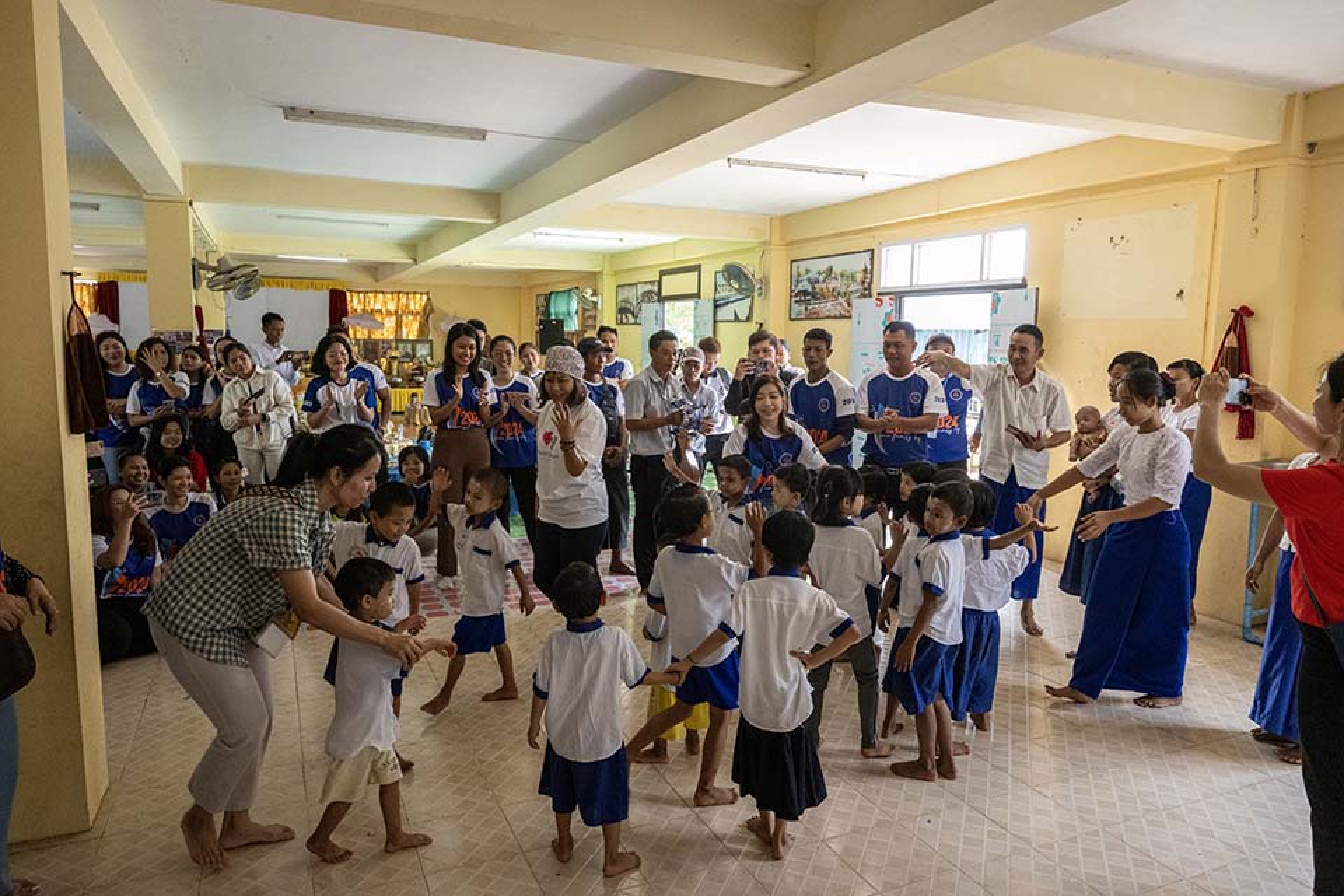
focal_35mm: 24
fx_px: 896
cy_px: 448
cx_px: 672
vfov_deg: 53.1
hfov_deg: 73.7
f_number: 6.3
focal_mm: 24
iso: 4000
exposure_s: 1/200
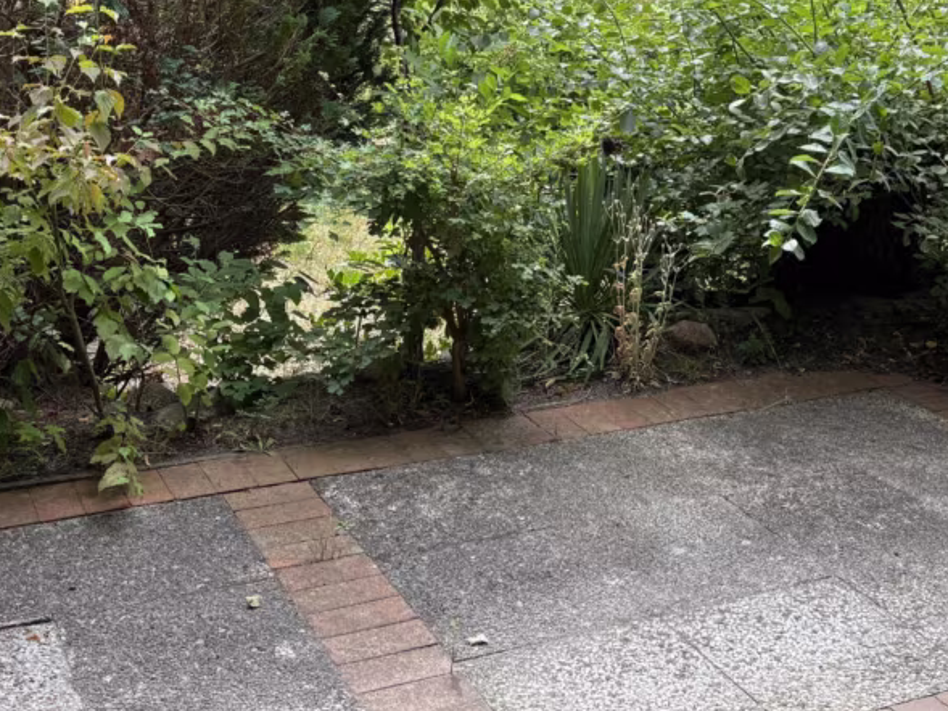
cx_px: 517
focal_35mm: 53
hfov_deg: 36.1
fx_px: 1452
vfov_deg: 26.5
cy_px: 55
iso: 50
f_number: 1.6
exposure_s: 1/531
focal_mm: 5.96
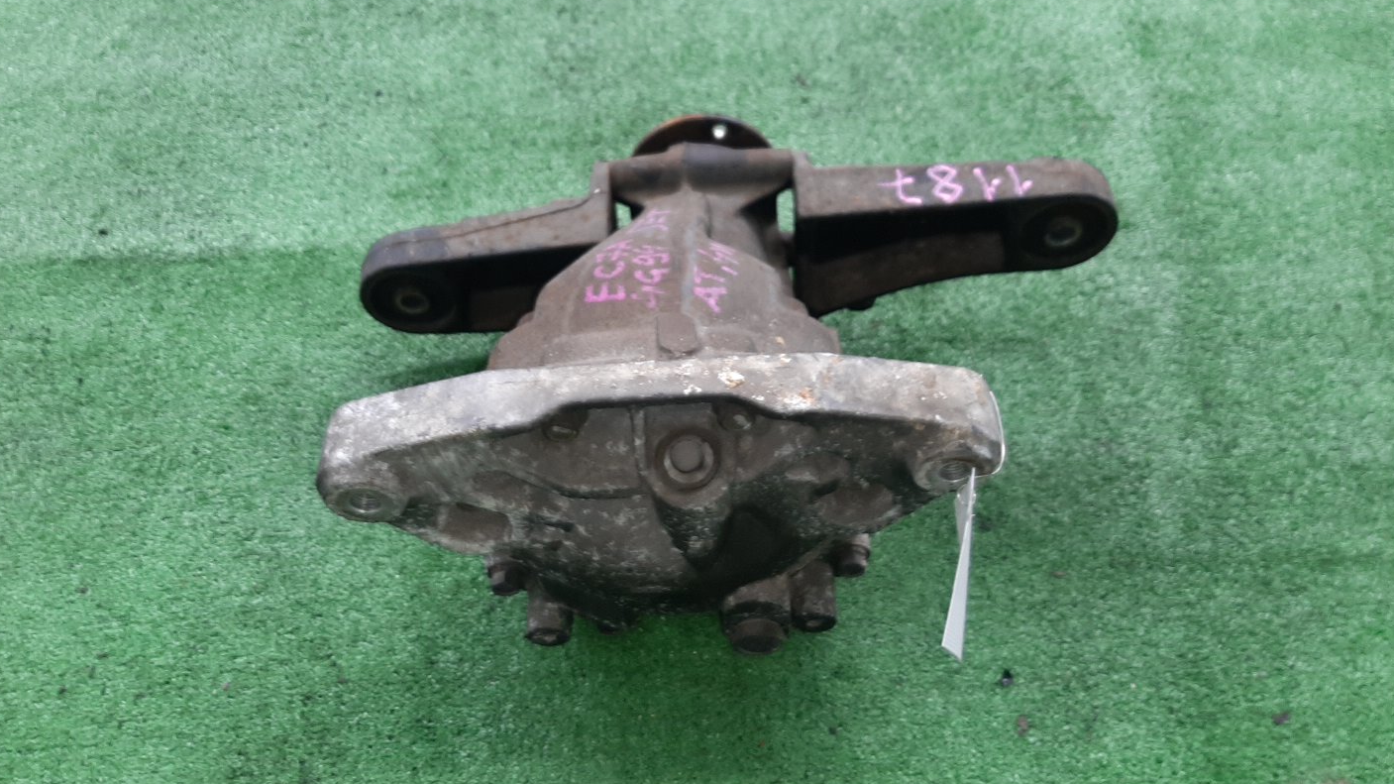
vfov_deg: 40.2
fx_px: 1072
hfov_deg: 66.1
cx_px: 686
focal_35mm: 29
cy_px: 393
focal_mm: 3.93
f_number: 1.7
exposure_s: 1/50
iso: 129
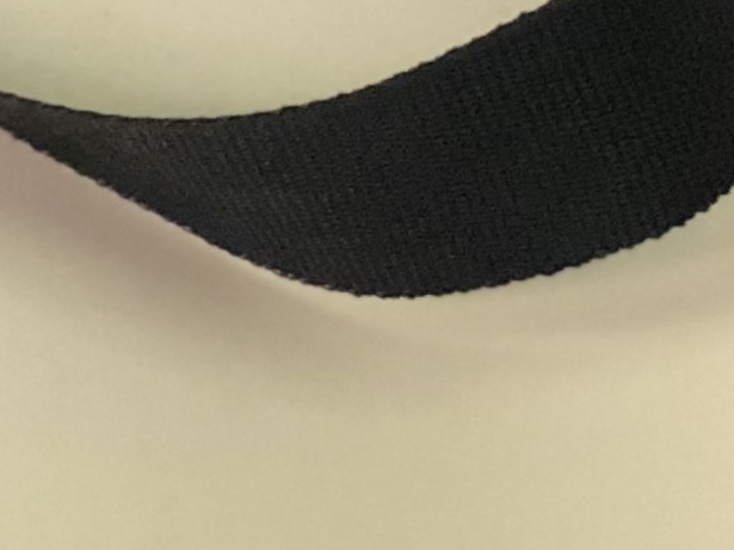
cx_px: -510
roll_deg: +5.3
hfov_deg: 5.7
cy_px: -1247
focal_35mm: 341
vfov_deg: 4.2
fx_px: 7229
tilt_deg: -36.0
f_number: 2.4
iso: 125
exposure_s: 1/24
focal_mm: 6
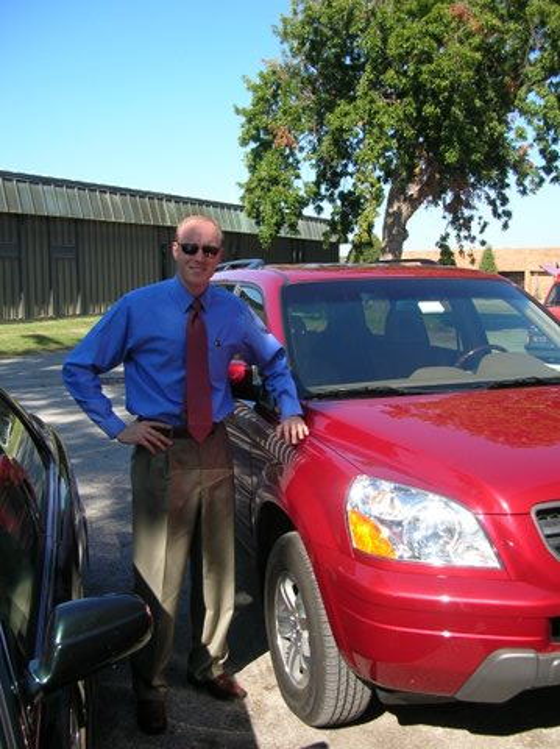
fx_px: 756
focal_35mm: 35
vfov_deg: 52.7
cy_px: 374
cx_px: 280
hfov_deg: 40.6
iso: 50
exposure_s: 1/475
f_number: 2.8
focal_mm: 5.8
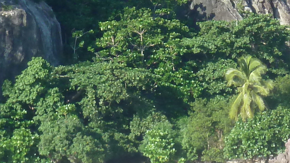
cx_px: 108
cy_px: -36
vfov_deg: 2.4
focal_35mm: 500
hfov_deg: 4.3
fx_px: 3844
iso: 160
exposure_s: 1/400
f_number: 4.4
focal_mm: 19.5
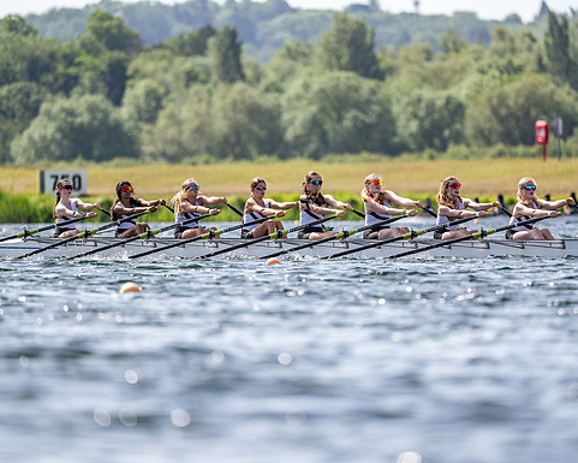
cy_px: 232
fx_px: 7751
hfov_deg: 4.3
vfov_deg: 3.4
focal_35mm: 453
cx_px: 327
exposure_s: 1/2500
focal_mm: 400
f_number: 4.5
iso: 220
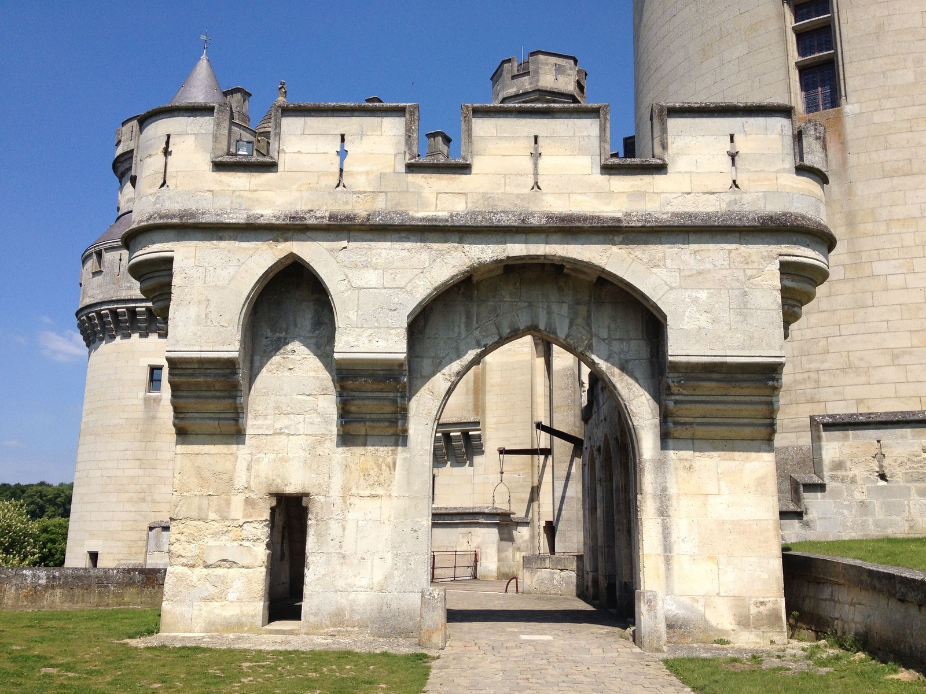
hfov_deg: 52.6
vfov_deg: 40.7
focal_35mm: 35
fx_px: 936
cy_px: 347
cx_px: 463
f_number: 2.4
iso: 50
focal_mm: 4.28
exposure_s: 1/1972
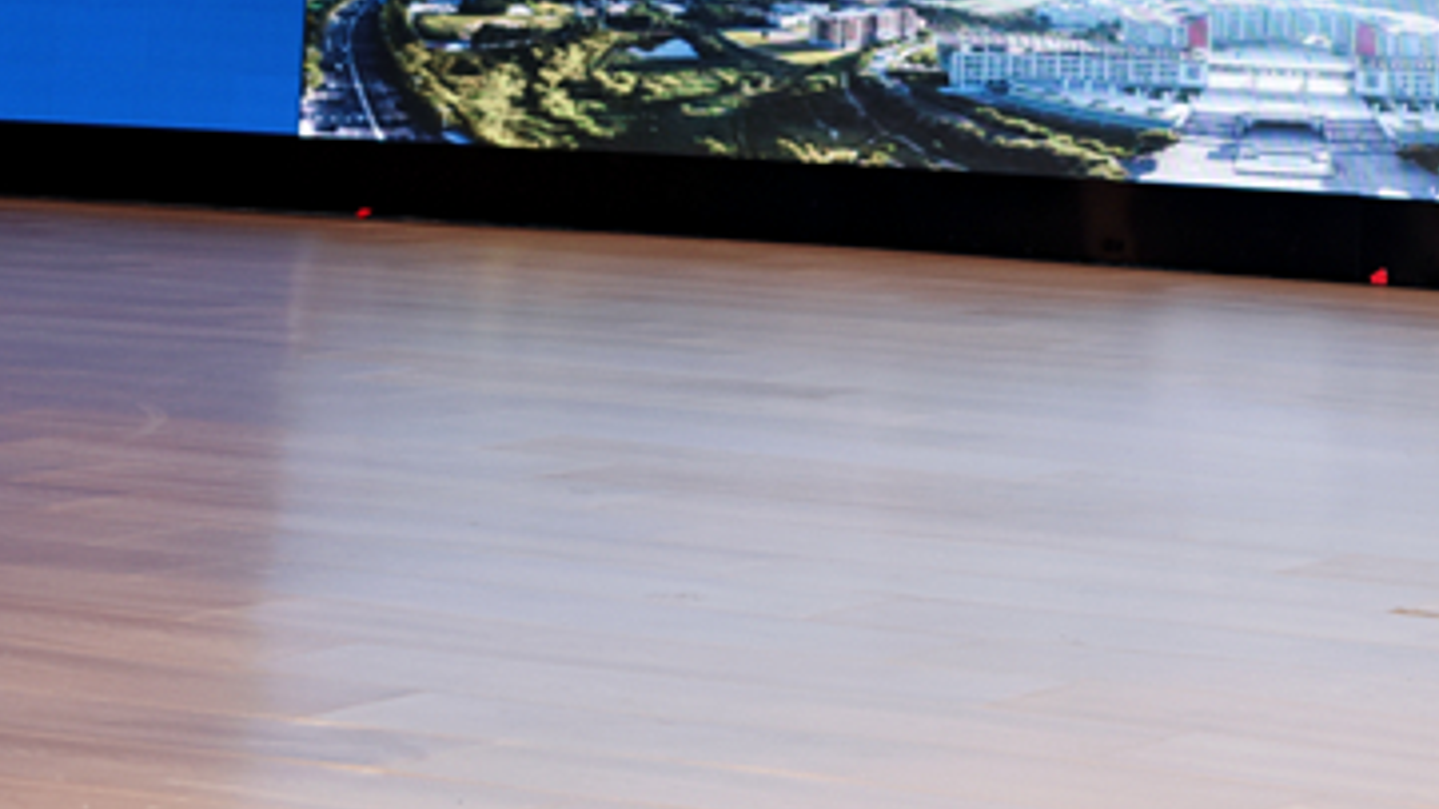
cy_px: -416
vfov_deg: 10.1
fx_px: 4426
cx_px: 1937
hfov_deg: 17.2
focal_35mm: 116
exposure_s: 1/60
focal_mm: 40
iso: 200
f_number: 5
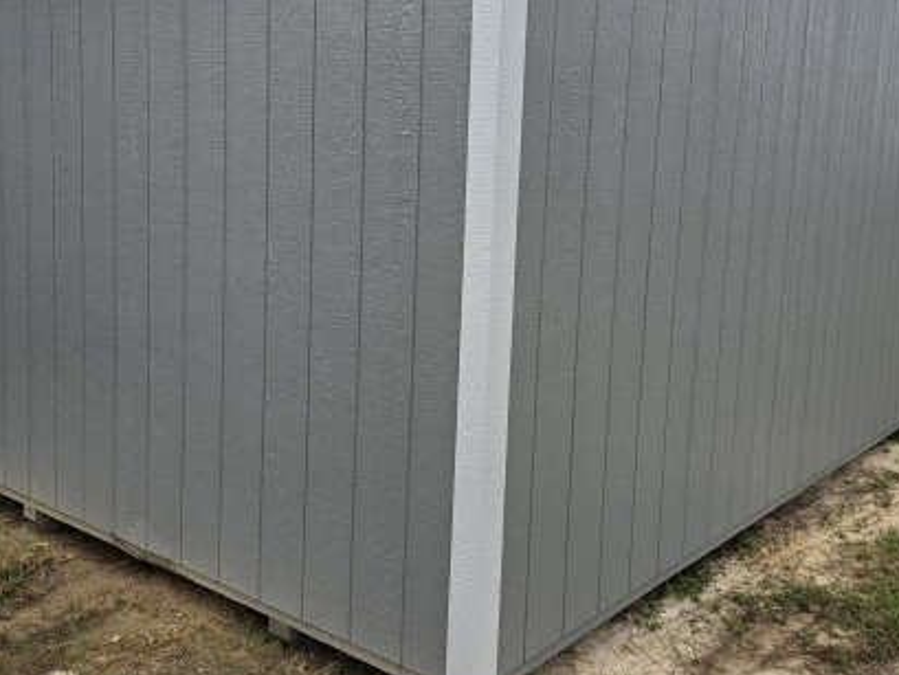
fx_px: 935
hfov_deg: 51.3
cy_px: 277
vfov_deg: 39.5
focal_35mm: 36
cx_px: 490
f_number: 1.7
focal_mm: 6.3
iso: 80
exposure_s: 1/2463
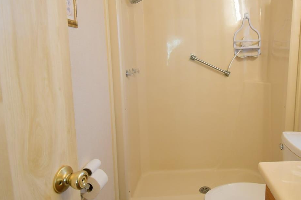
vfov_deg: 49.4
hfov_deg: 66.1
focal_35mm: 26
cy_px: 89
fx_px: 217
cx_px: 217
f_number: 4.5
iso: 400
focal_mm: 10
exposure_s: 1/30
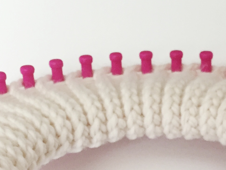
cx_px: 170
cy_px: 236
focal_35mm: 97
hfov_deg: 20.1
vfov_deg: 14.4
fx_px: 633
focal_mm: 4.15
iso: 40
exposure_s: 1/30
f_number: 2.2
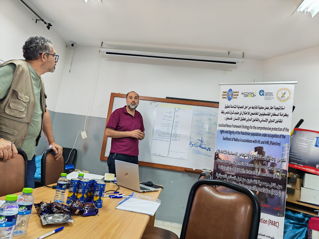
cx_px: 160
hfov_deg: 73.9
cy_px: 120
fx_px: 212
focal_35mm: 23
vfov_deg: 58.9
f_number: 1.6
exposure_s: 1/100
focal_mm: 5.4
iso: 100
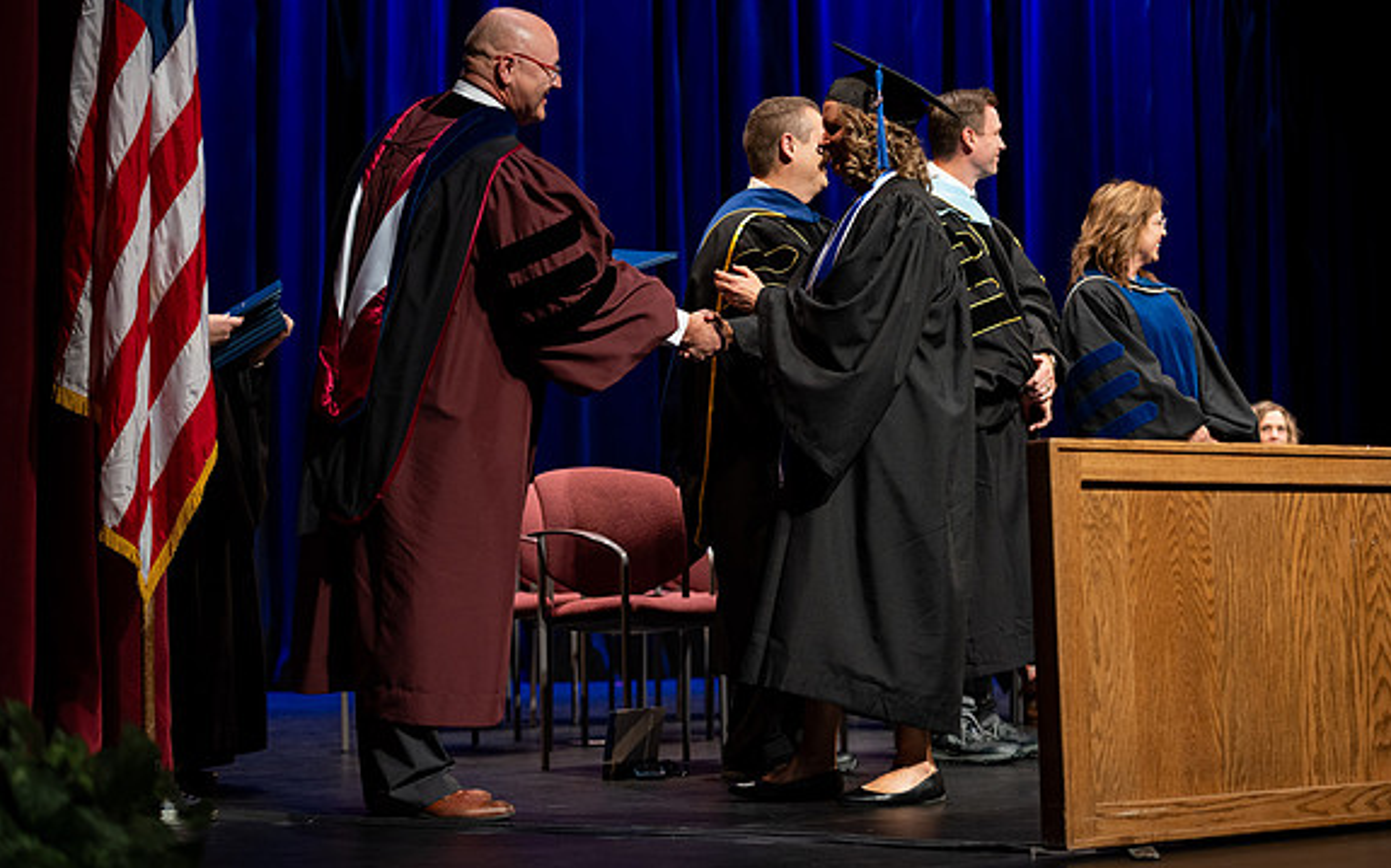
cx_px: 694
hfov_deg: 28.6
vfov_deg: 18.1
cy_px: 446
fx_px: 2729
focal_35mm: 72
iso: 640
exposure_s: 1/250
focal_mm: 70
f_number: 2.8
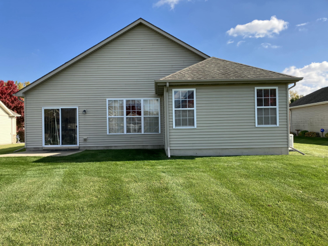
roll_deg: +1.9
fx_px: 265
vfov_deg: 49.7
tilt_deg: +2.0
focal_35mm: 28
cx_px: 164
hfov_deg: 63.5
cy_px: 123
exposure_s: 1/1012
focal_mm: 3.99
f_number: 1.8
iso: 32
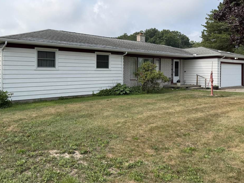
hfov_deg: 55.3
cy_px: 74
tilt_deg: -0.7
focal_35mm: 33
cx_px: 110
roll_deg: +0.4
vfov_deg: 42.7
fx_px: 233
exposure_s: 1/3279
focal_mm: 6.76
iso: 100
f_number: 1.78
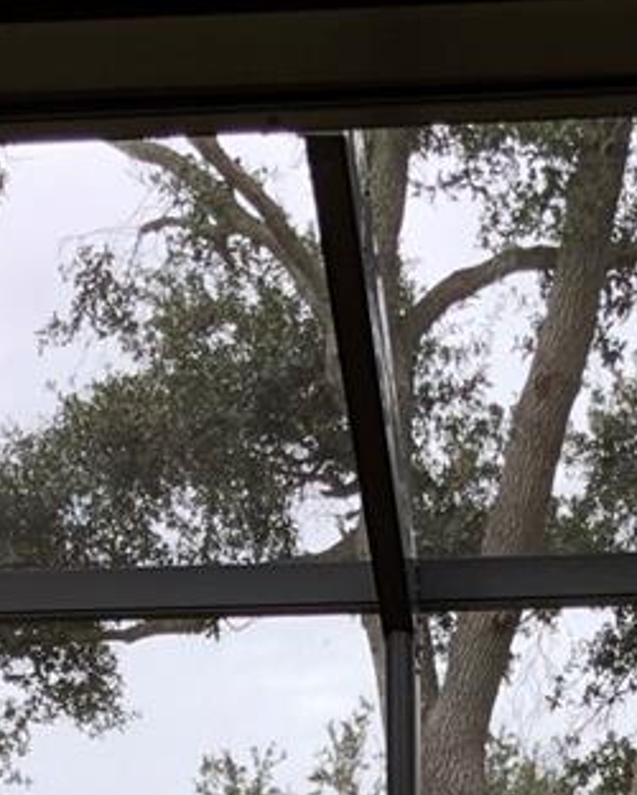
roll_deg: +0.4
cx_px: 466
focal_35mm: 105
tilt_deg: +0.3
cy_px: 1246
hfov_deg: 14.6
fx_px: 2472
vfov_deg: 16.4
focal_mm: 4
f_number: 1.8
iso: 20
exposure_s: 1/178
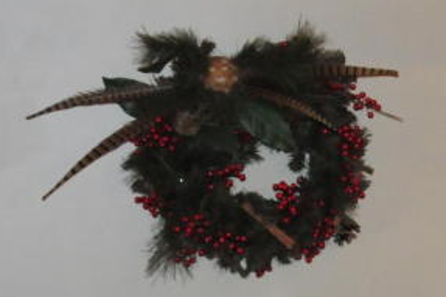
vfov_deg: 8.1
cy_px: 283
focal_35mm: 169
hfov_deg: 11.1
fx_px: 2092
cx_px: 875
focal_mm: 28
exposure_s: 1/200
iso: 1600
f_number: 5.6
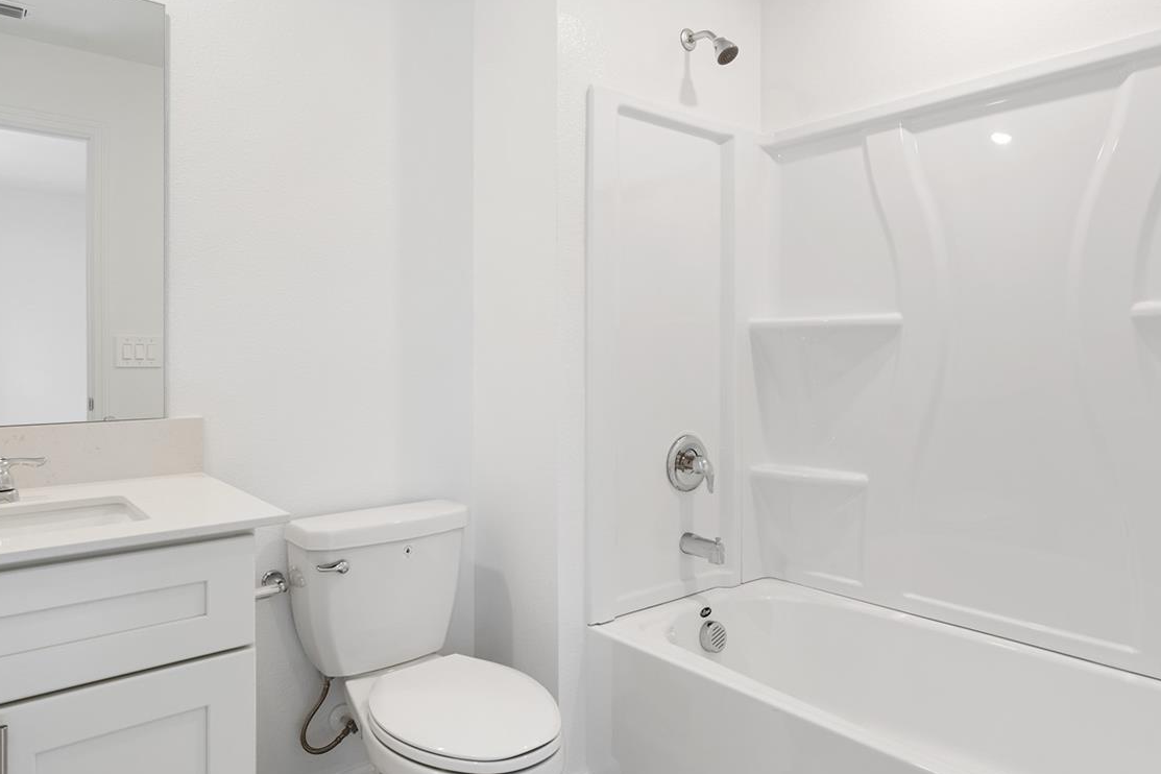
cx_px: 586
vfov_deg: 55.0
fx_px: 742
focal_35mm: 23
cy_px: 350
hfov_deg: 76.1
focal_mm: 16
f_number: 9
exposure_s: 1.3
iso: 100
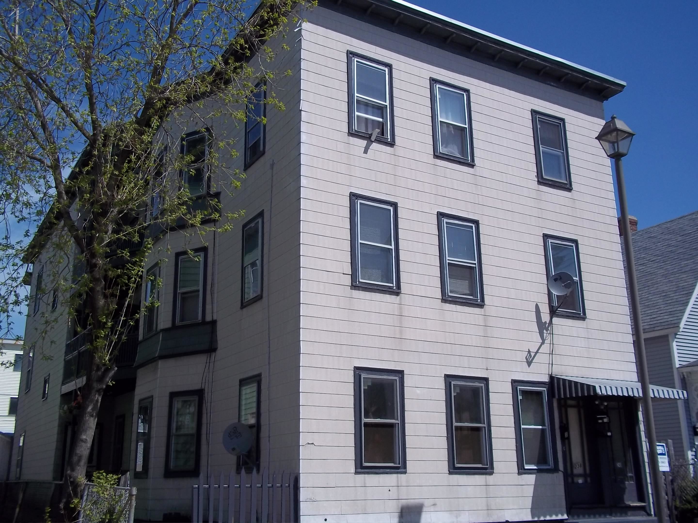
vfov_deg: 39.7
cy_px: 262
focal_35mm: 36
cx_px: 349
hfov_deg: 51.4
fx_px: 726
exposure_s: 1/400
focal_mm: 6.5
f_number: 8
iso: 80
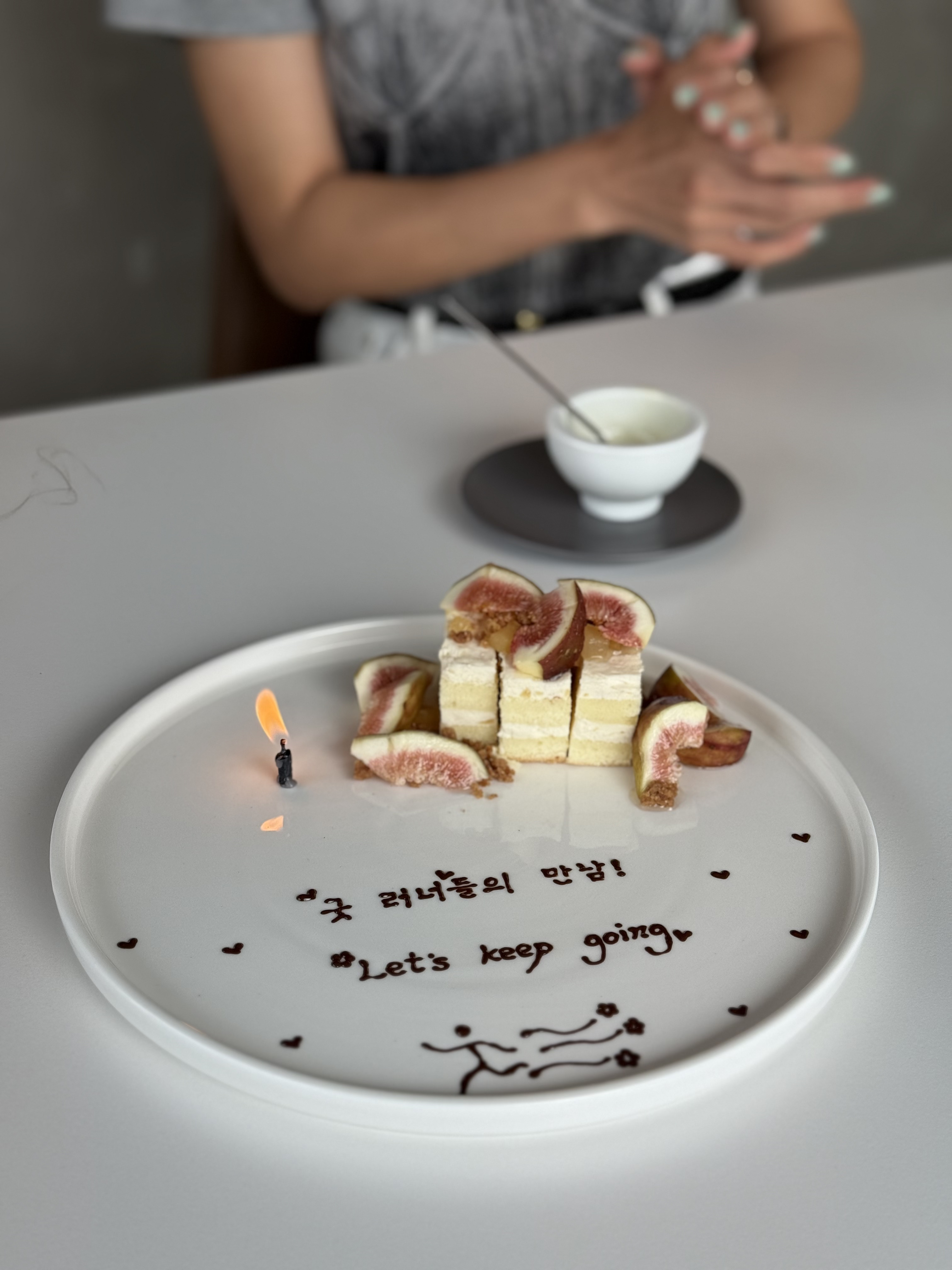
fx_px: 1760
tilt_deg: -29.8
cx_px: 476
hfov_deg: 30.3
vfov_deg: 39.7
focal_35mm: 48
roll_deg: -1.4
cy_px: 635
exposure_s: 1/975
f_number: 1.78
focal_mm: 6.76
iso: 64
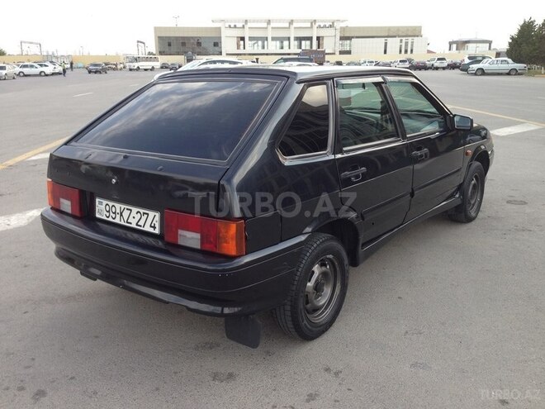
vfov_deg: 42.9
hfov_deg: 55.4
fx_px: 520
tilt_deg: -14.6
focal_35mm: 33
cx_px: 272
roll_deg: +0.2
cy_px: 204
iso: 50
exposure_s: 1/170
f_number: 2.4
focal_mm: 4.12
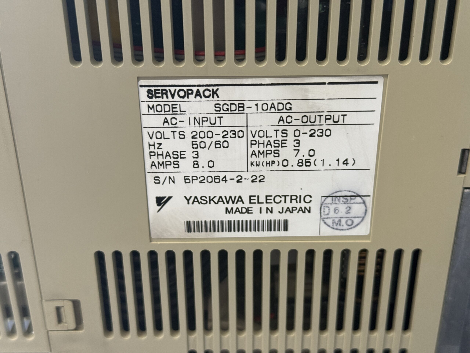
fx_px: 652
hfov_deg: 39.7
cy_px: 176
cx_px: 235
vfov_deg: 30.3
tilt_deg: -28.0
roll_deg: +0.3
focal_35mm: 48
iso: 100
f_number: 1.78
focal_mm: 6.76
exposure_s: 1/62
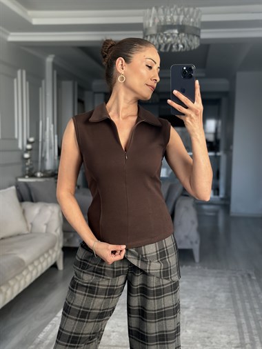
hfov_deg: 30.3
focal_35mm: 48
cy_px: 174
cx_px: 131
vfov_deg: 39.6
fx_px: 484
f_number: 1.78
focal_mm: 6.86
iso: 125
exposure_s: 1/93
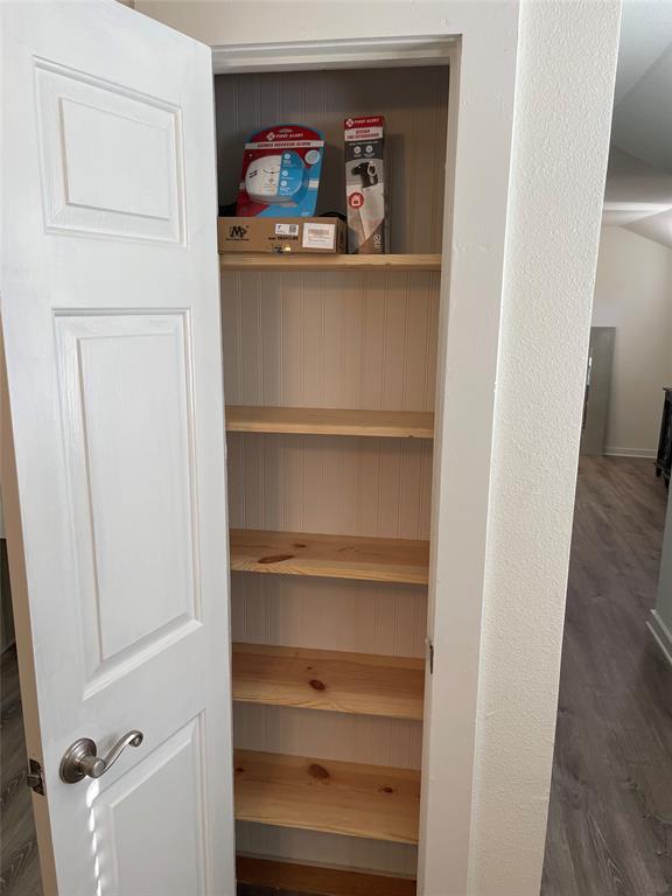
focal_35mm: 26
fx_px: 673
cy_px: 448
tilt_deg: -11.7
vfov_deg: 67.3
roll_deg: -0.7
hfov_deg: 53.1
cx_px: 336
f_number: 1.6
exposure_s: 1/120
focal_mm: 5.1
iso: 125
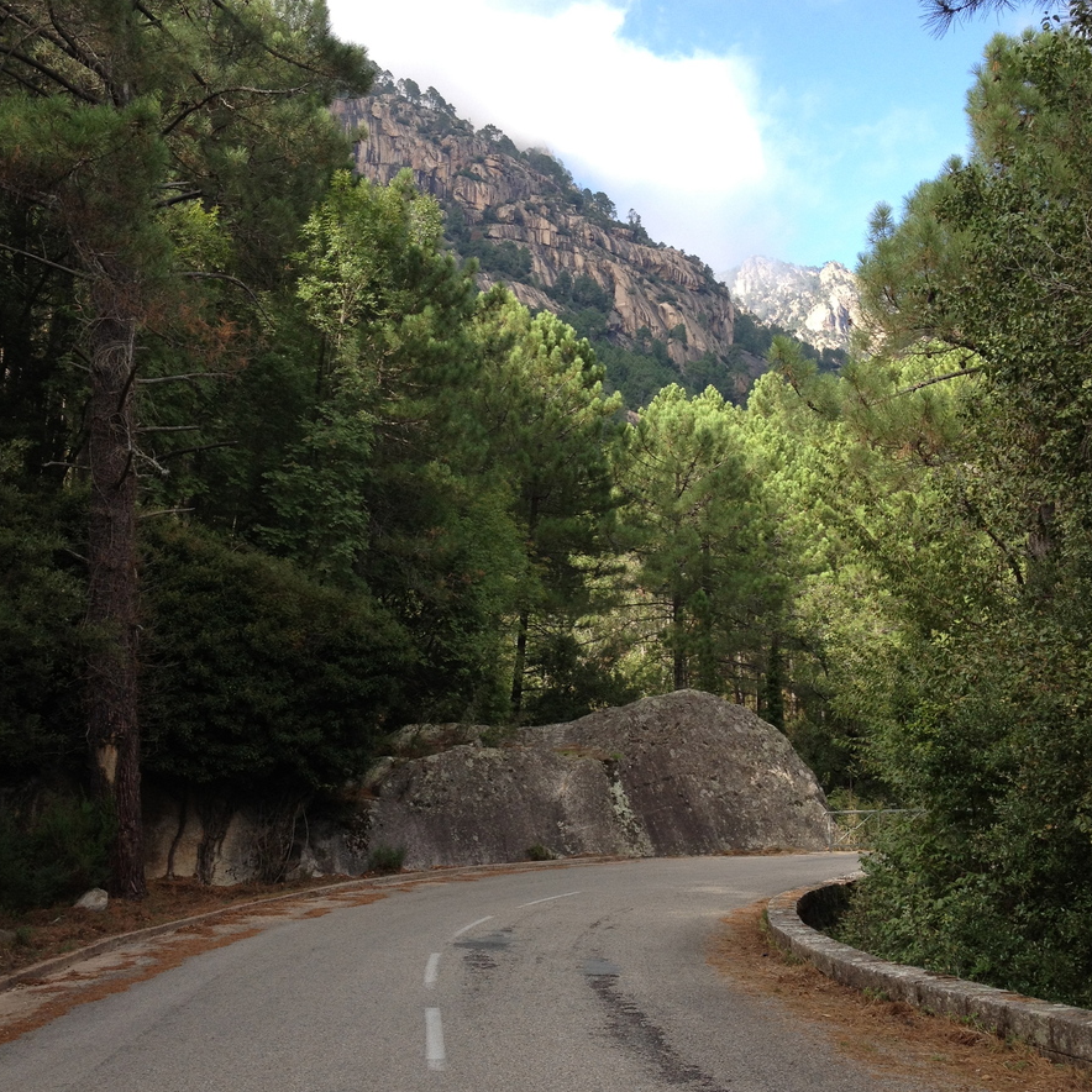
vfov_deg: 40.0
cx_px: 552
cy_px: 583
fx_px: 1499
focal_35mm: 42
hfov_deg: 40.0
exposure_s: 1/480
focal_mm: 4.28
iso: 64
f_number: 2.4
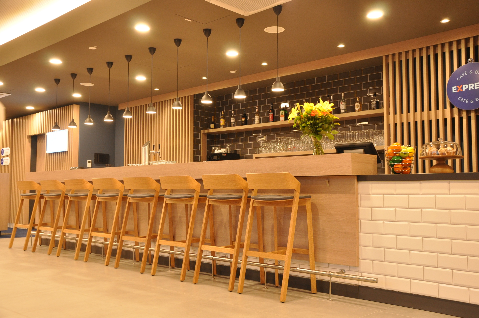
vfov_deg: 35.4
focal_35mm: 38
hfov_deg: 51.3
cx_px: 240
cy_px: 159
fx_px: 498
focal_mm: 25
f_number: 5.6
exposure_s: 1/20
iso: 800
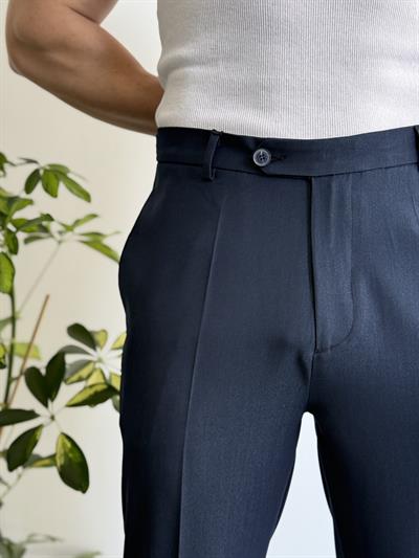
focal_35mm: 48
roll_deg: +0.1
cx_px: 210
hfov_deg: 30.3
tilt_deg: -2.1
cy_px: 279
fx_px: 774
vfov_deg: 39.6
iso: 125
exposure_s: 1/132
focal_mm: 6.76
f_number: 1.78
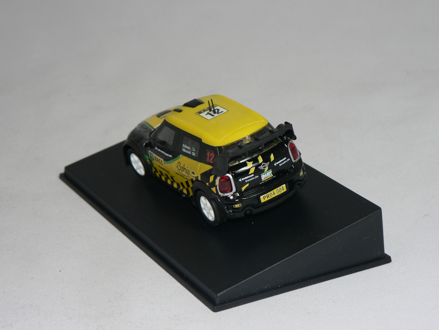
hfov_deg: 19.8
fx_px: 1256
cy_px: 165
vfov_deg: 14.9
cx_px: 220
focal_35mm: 99
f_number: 3.2
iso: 80
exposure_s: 1/60
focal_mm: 16.5
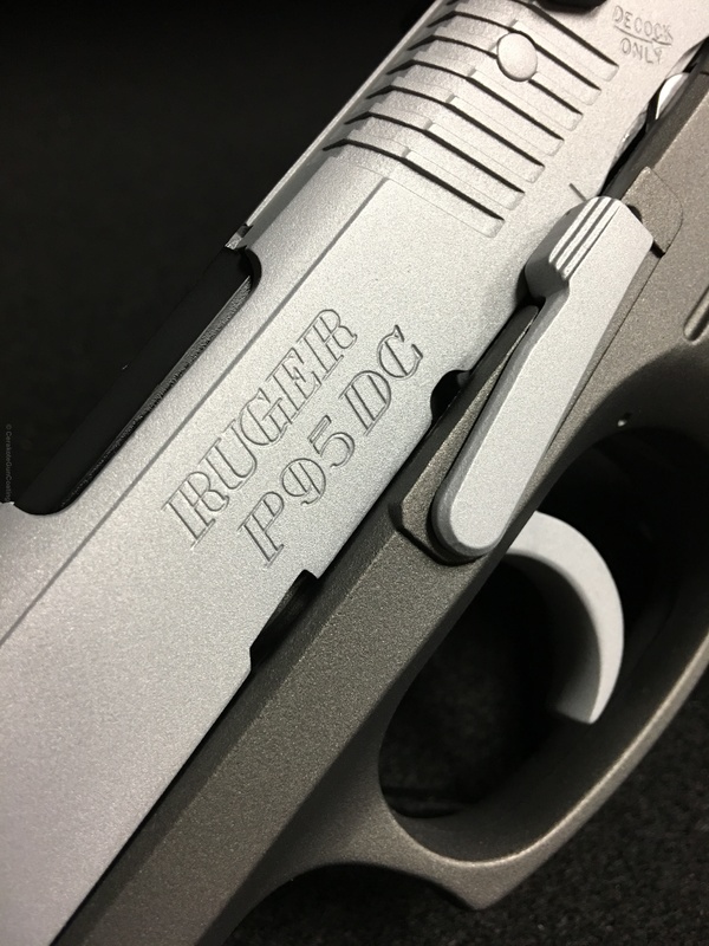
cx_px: 354
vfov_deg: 61.7
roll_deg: -1.4
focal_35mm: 29
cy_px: 473
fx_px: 792
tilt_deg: -40.8
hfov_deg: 48.2
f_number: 2.2
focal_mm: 4.15
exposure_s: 1/15
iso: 64
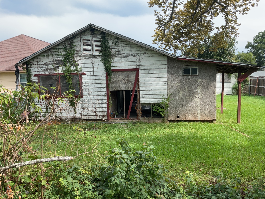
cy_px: 100
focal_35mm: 29
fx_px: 222
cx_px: 132
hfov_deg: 61.7
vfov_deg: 48.2
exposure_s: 1/545
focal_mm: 3
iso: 16
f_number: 1.8
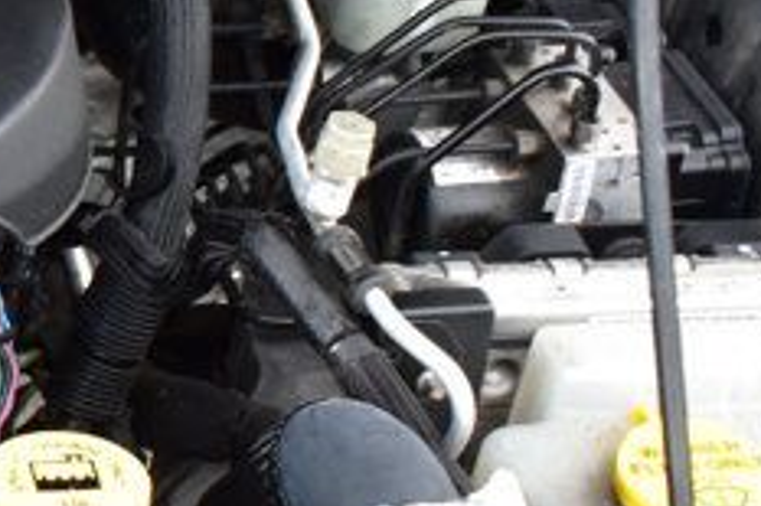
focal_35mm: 132
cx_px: -523
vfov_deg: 10.4
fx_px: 2788
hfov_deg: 14.1
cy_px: 144
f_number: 6.3
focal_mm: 20
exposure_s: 1/15
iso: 400
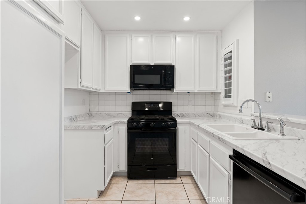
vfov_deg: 61.9
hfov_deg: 84.0
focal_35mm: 20
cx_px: 153
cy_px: 102
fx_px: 170
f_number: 8
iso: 320
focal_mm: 20
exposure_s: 1/8
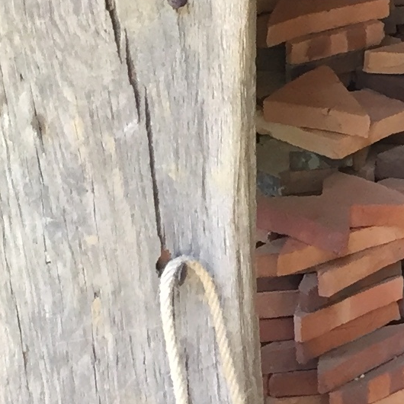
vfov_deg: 10.5
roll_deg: +2.2
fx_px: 2086
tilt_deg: -8.1
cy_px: -290
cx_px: 1106
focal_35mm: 158
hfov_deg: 9.3
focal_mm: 4.15
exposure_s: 1/33
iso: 40
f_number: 2.2
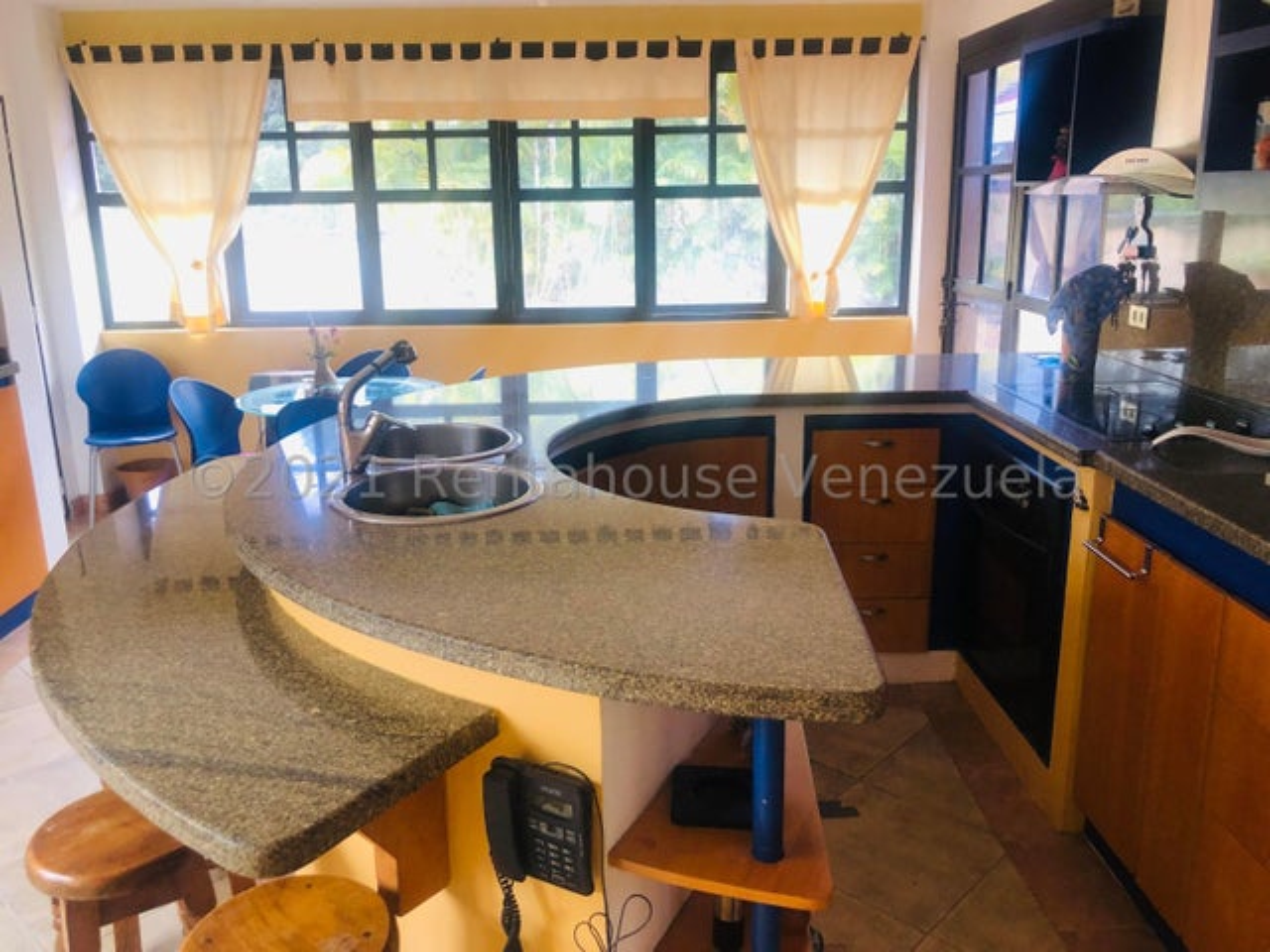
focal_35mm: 28
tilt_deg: -14.0
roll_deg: +1.1
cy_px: 476
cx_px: 635
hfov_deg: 63.4
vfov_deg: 49.7
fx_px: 1027
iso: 32
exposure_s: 1/30
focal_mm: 3.99
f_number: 1.8
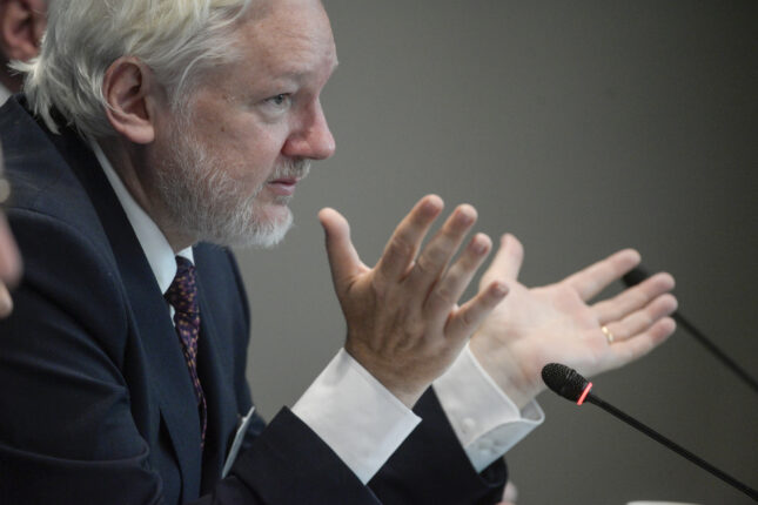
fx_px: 8422
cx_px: 379
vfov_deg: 3.4
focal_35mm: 400
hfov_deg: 5.2
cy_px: 252
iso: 4000
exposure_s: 1/250
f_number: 4.5
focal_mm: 400
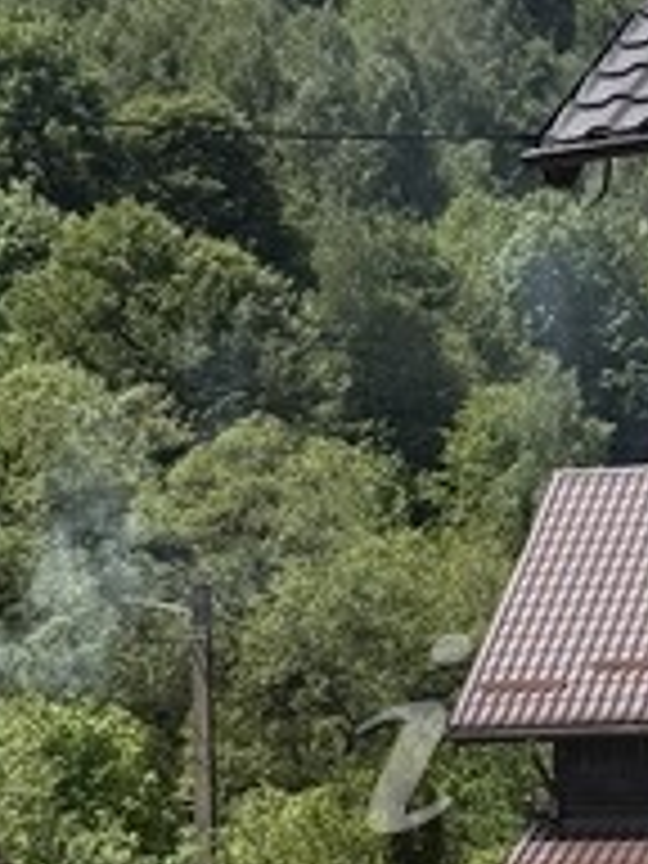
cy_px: 706
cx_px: 356
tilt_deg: +2.7
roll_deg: +0.4
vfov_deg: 15.3
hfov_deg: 11.6
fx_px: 3195
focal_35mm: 128
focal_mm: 6.76
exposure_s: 1/5714
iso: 80
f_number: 1.78
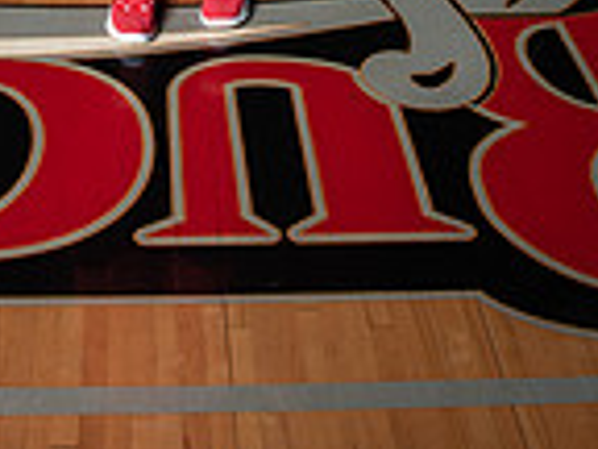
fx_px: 1347
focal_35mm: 78
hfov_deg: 24.9
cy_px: -449
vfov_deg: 15.2
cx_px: 203
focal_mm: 26
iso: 320
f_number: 14
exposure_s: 1/200
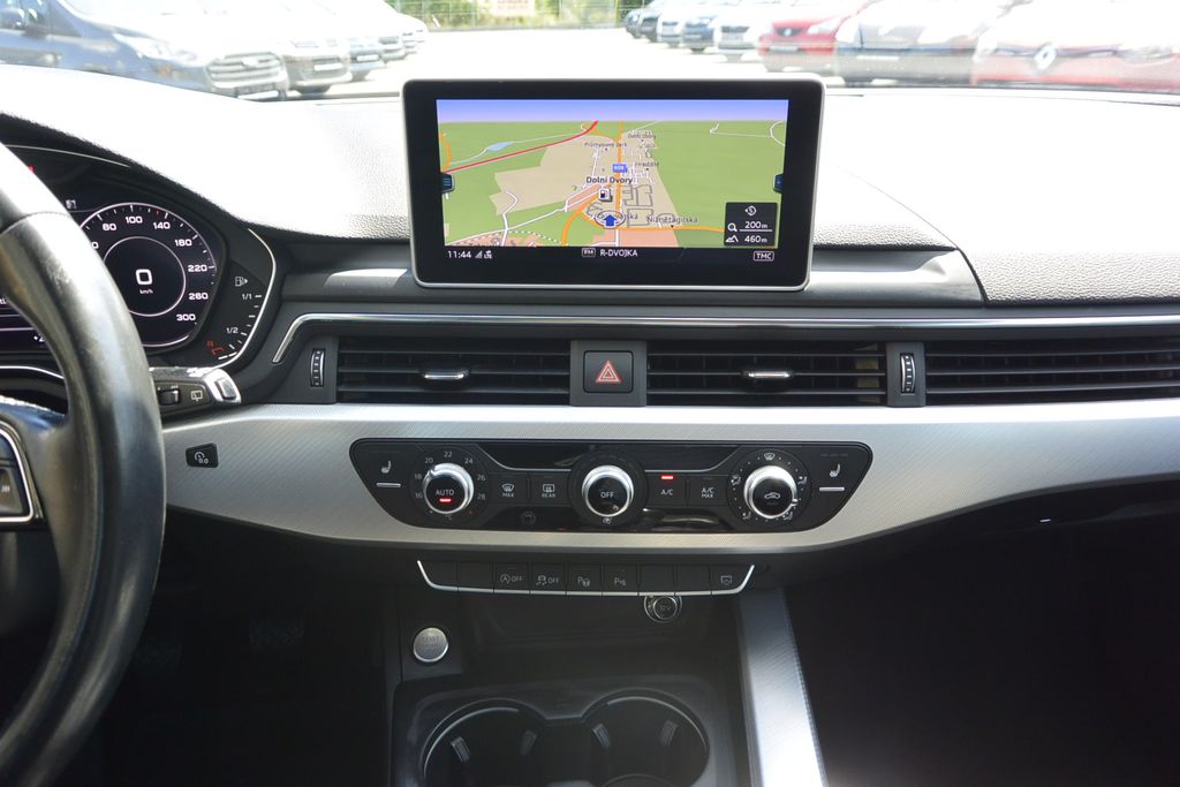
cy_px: 394
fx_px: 885
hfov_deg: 67.4
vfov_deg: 47.9
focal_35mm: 27
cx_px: 590
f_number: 3.5
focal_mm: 10
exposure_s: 1/125
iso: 160
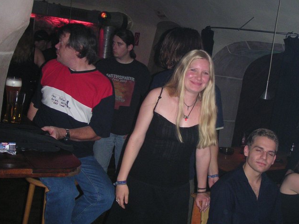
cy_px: 89
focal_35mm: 47
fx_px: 406
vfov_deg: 30.8
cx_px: 162
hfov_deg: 40.4
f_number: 2.8
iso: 160
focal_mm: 5.7
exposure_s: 1/45
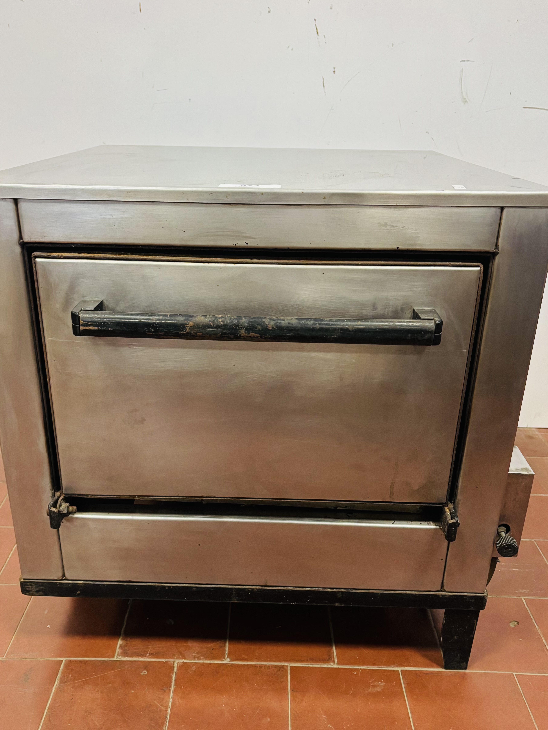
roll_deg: -1.3
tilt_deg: -22.7
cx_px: 257
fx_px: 654
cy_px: 390
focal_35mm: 31
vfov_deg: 58.3
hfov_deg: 45.4
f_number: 1.6
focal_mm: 5.96
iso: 320
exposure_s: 1/50
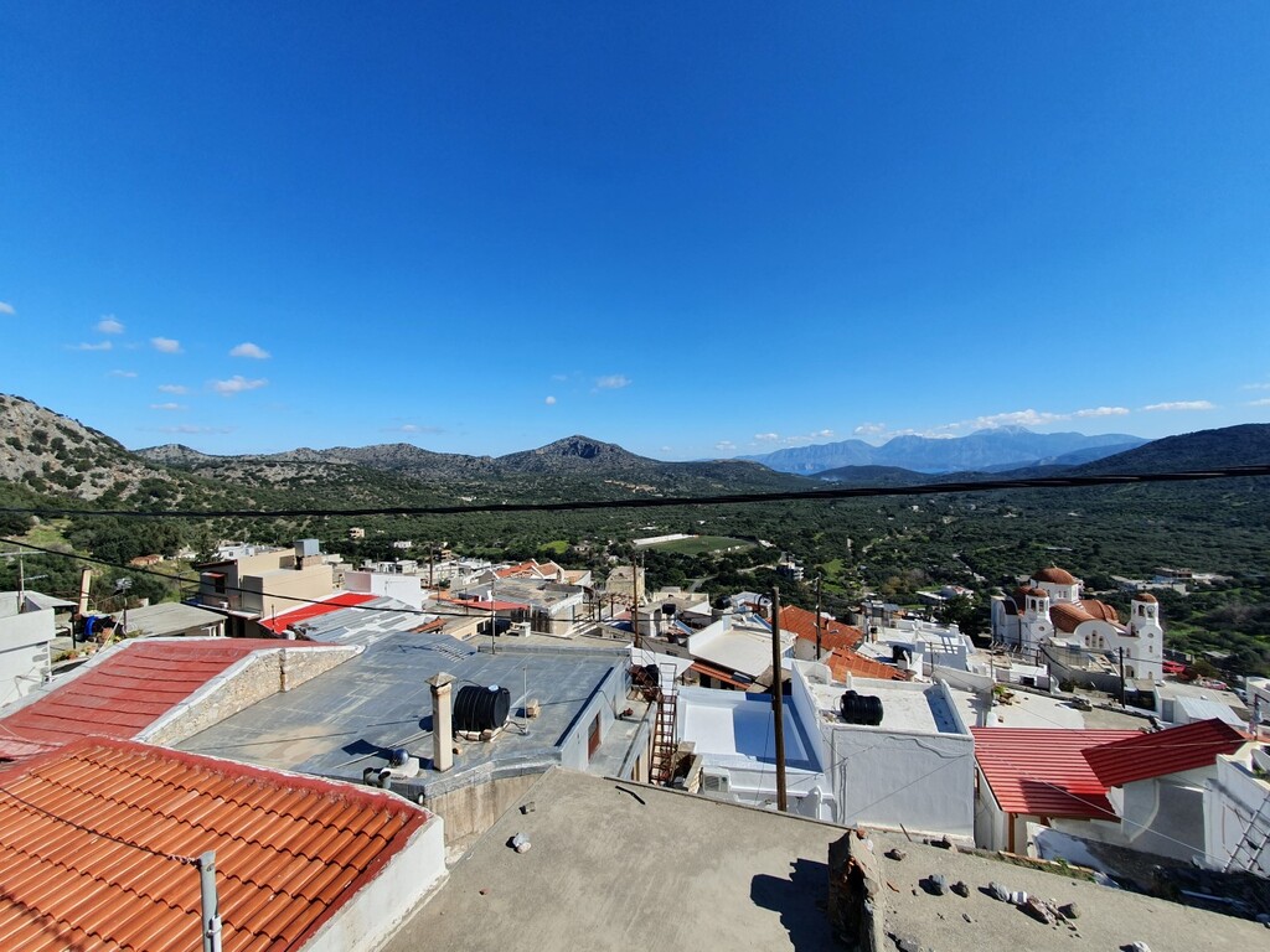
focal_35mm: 13
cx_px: 635
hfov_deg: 106.2
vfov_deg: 89.9
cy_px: 476
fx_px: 477
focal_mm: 1.8
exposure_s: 1/1348
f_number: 2.2
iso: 50
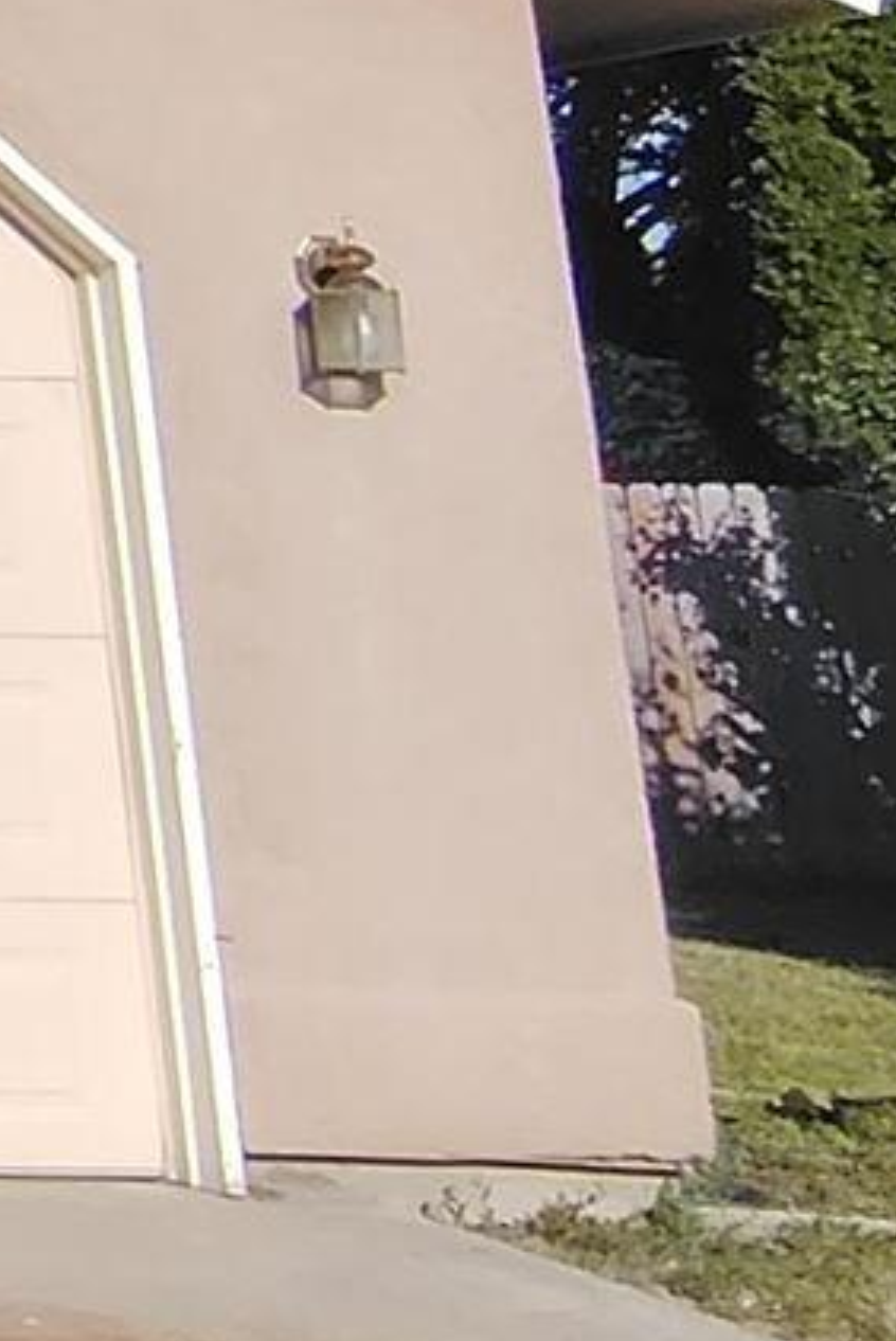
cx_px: -2520
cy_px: -629
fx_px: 4510
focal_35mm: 121
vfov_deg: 15.7
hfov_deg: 7.9
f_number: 2.2
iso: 100
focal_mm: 2.13
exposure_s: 1/1697
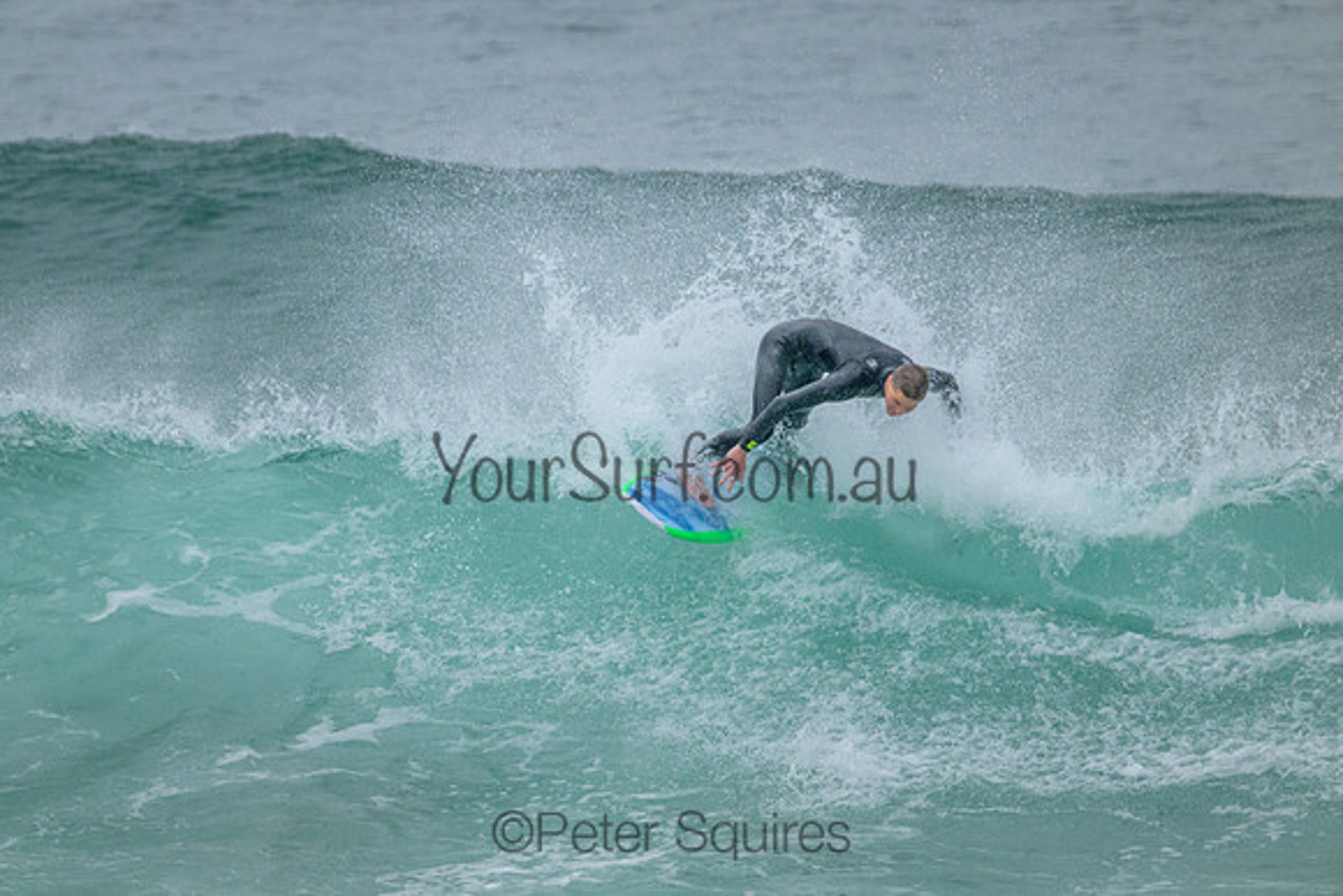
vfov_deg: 1.7
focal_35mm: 800
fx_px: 29850
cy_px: 448
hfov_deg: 2.6
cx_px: 672
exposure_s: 1/1600
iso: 4000
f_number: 11
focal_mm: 800
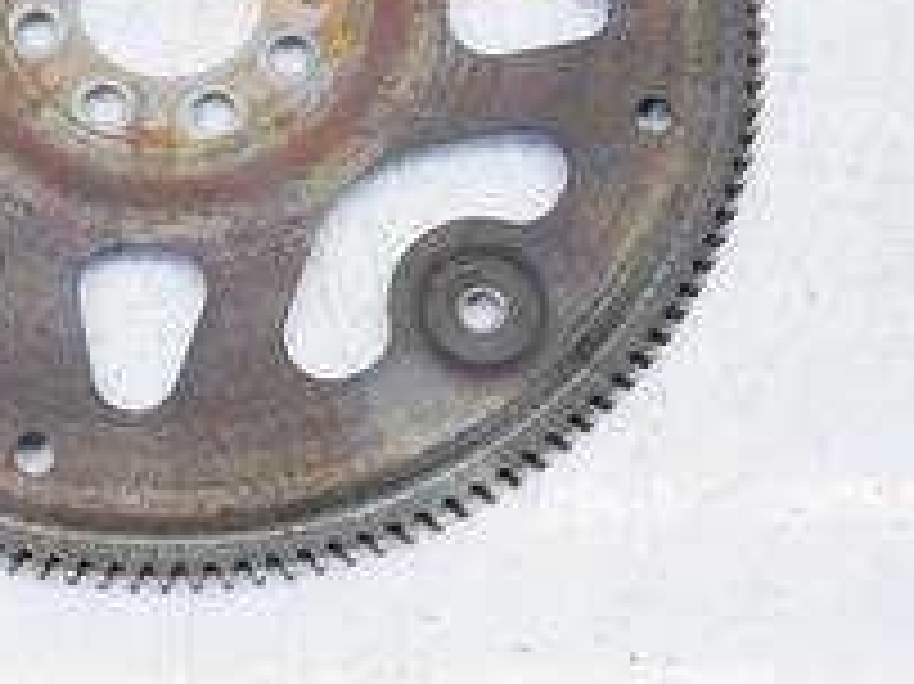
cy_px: 94
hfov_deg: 26.8
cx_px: 162
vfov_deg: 20.4
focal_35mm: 71
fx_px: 1874
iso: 200
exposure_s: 1/80
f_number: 3.7
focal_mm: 15
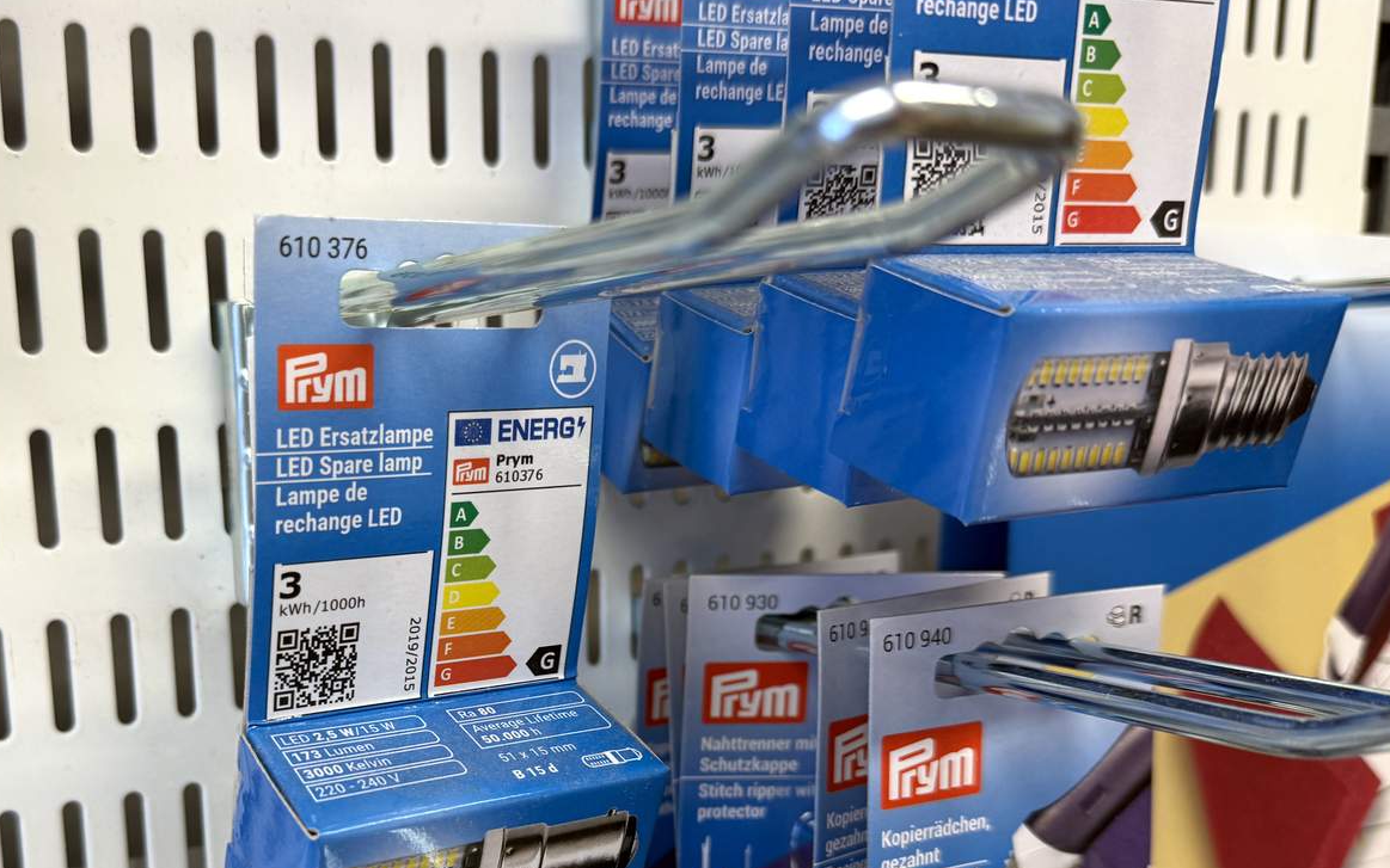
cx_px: 482
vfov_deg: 35.5
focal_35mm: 35
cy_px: 647
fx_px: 1326
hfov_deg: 54.4
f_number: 1.78
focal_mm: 6.76
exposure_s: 1/100
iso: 125
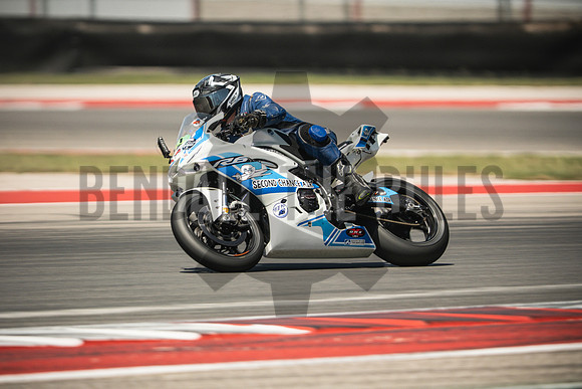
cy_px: 194
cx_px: 291
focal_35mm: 420
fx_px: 6791
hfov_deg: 4.9
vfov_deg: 3.3
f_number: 2.8
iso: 640
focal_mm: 280
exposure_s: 1/400
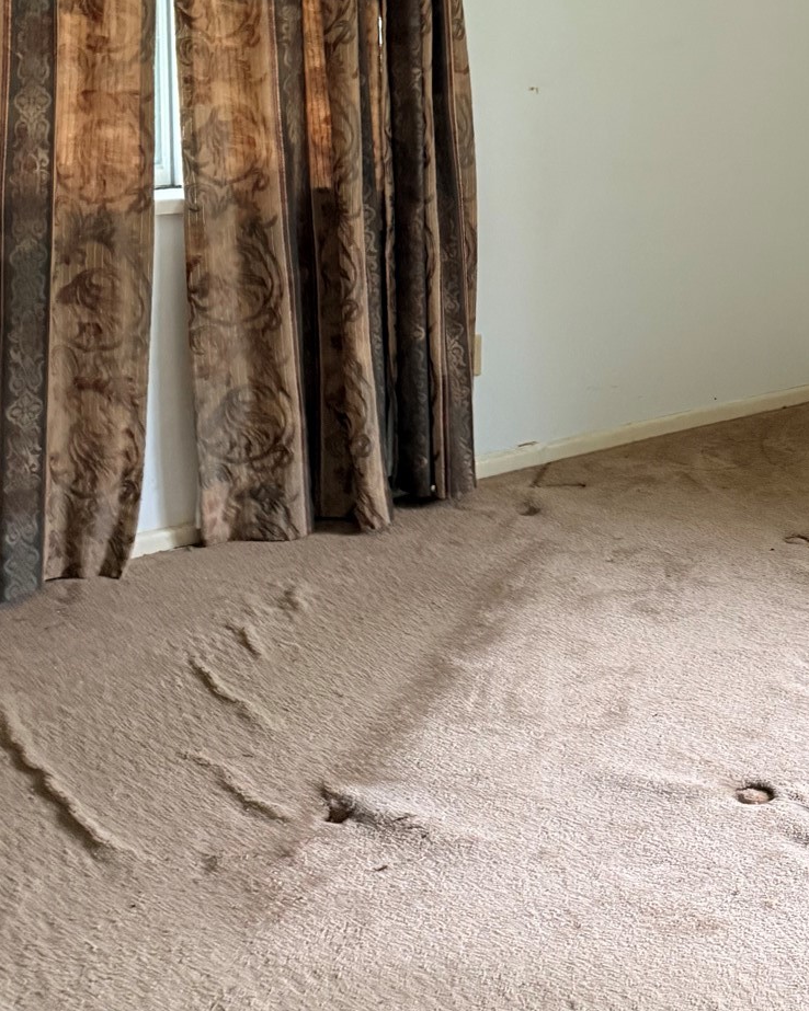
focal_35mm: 52
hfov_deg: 27.5
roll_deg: -2.8
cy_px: 139
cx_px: 805
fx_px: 1557
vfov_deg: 34.4
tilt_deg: -6.1
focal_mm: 6.76
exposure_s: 1/60
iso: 500
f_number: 1.78
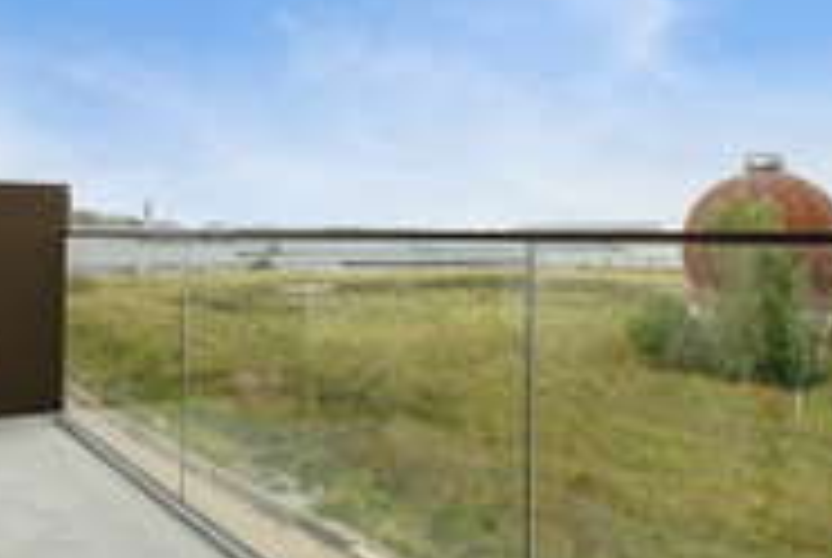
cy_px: 306
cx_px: 333
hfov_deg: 55.3
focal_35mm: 34
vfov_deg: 39.0
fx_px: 787
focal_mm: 10
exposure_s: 1/160
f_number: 8
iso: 200
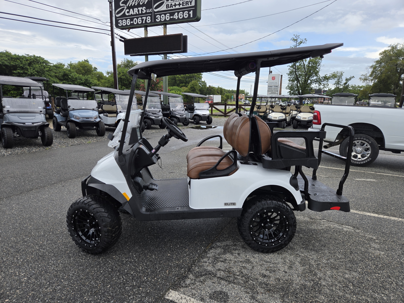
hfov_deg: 73.9
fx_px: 268
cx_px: 202
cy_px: 152
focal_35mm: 23
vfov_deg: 58.9
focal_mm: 5.4
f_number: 1.8
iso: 25
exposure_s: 1/848
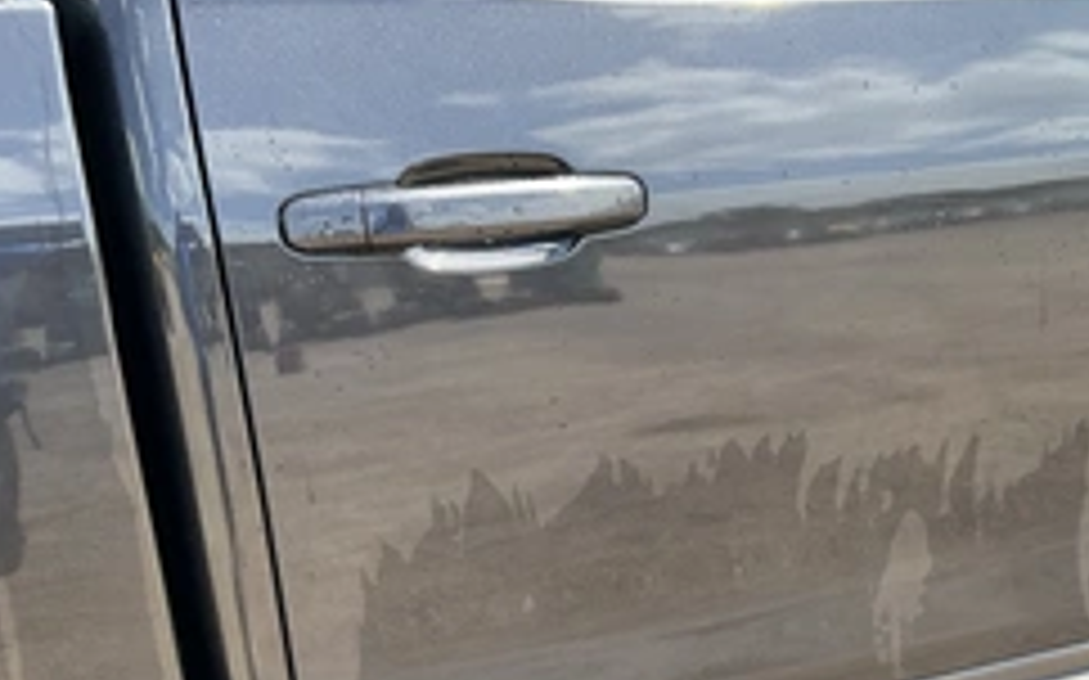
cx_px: 747
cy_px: 477
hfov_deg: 40.4
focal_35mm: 49
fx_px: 1454
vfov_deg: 26.1
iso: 25
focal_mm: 3
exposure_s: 1/281
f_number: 1.8
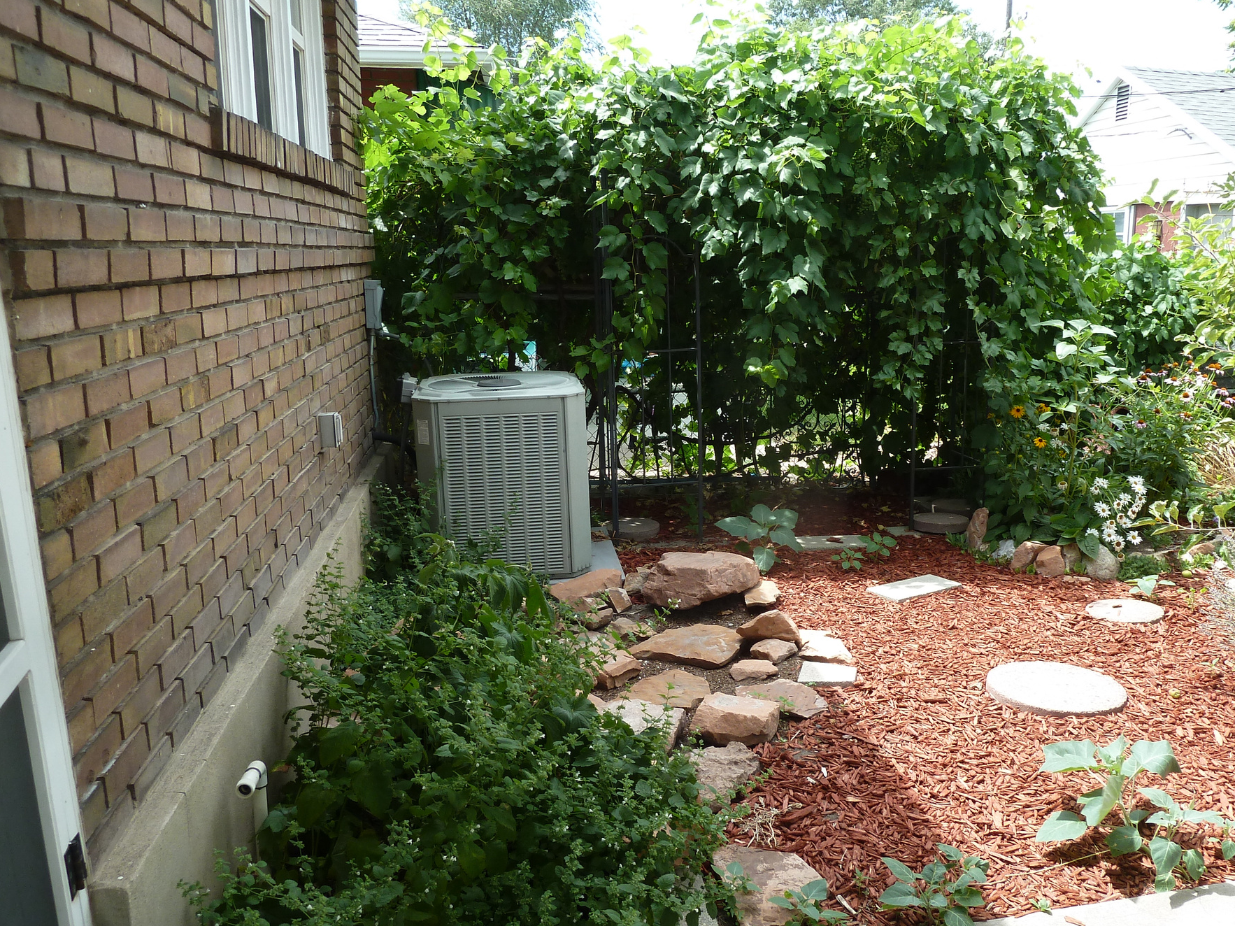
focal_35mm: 29
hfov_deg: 61.3
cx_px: 714
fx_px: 1034
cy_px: 484
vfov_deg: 48.2
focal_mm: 4.1
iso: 80
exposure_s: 1/125
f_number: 4
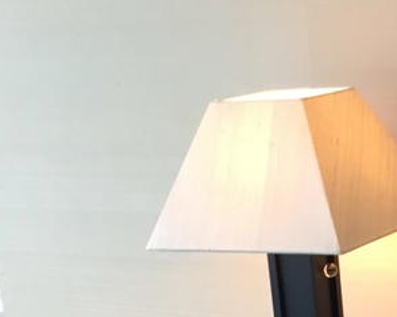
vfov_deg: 12.3
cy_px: 666
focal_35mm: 108
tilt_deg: -24.8
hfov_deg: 17.2
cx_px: 443
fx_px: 1269
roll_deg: +3.6
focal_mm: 4.15
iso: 64
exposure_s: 1/30
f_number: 2.2
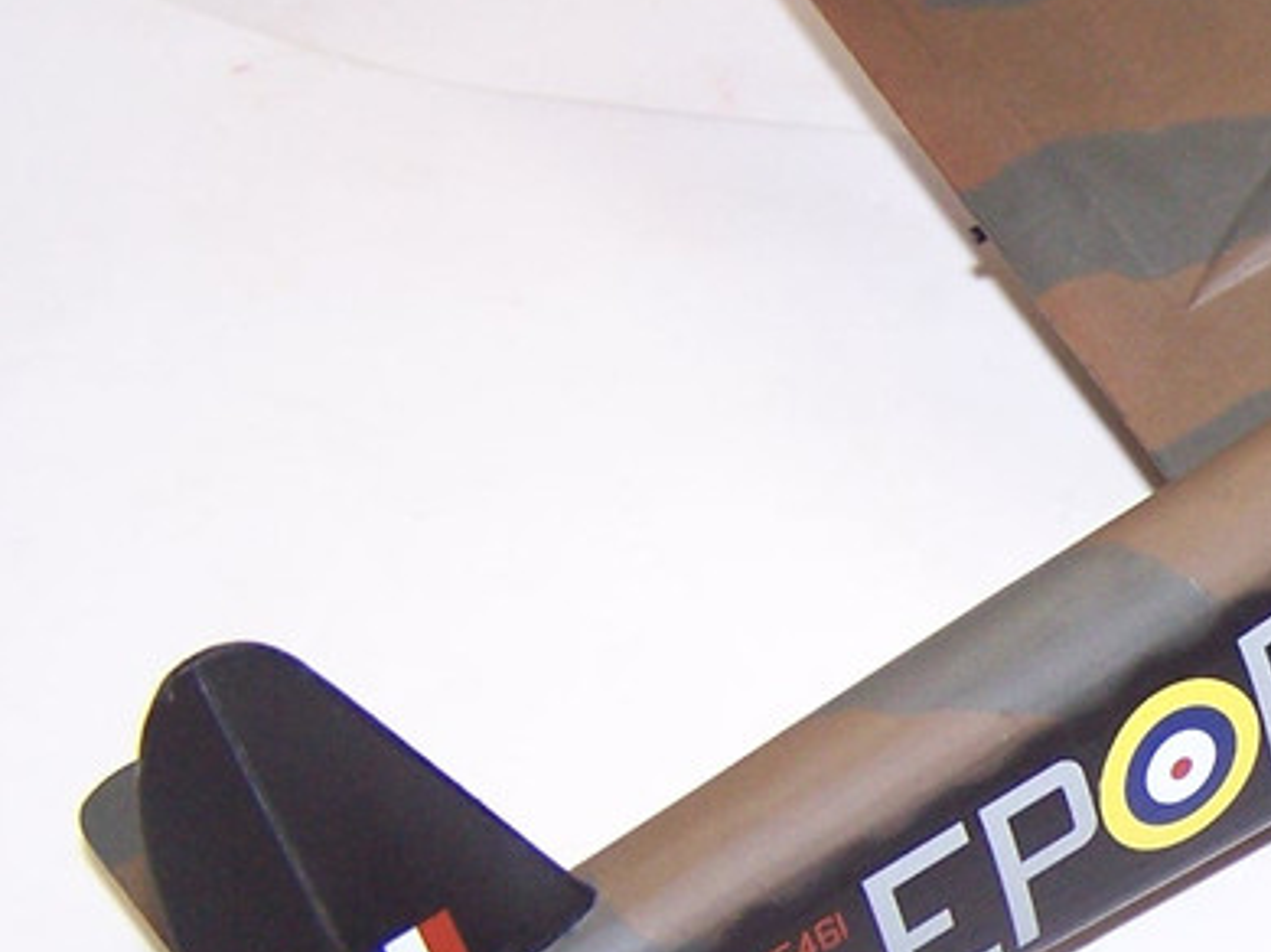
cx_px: 1726
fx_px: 3816
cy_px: 809
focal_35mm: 104
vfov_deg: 14.1
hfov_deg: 17.5
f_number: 2.8
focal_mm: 6.3
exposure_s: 1/60
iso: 140
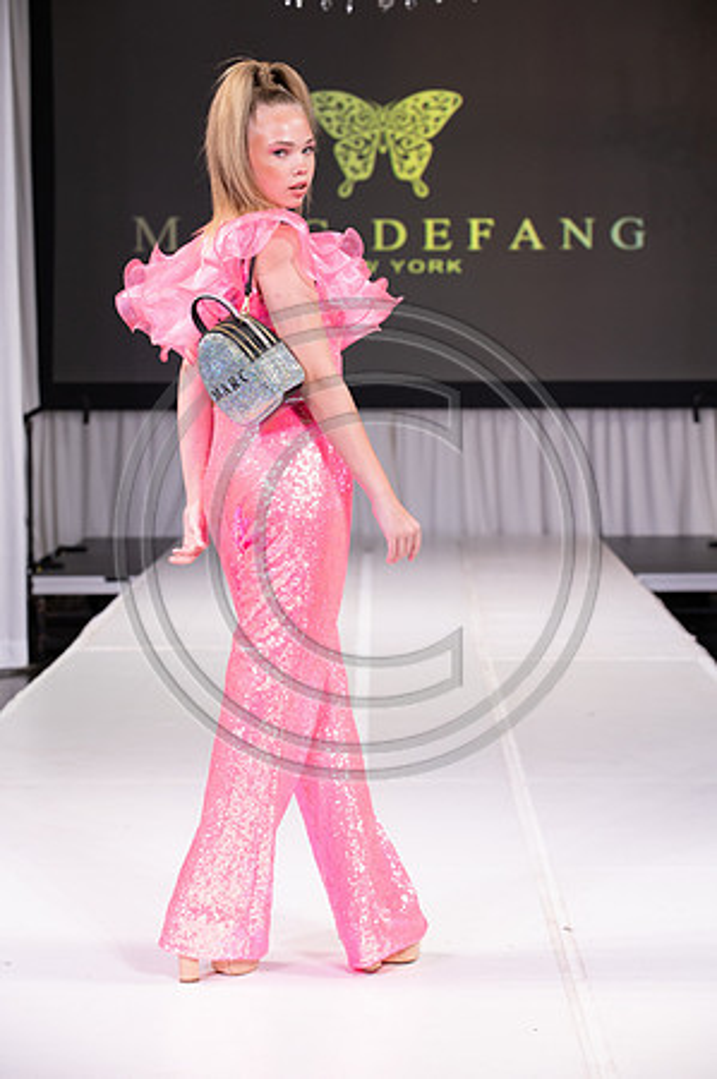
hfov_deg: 15.2
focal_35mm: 90
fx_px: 2695
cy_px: 540
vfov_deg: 22.6
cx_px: 358
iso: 2000
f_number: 5.6
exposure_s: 1/400
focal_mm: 90
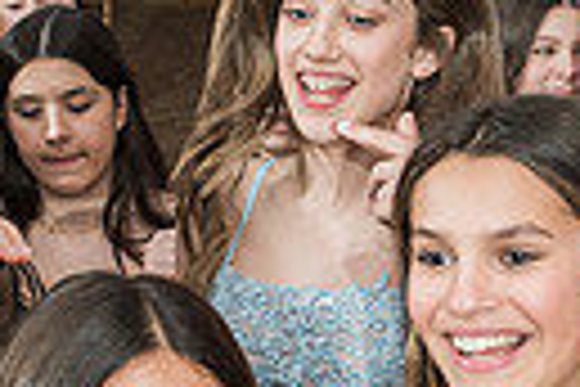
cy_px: 178
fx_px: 1740
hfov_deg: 18.9
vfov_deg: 12.7
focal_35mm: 108
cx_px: 369
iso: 1000
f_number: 4
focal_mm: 24
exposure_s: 1/100
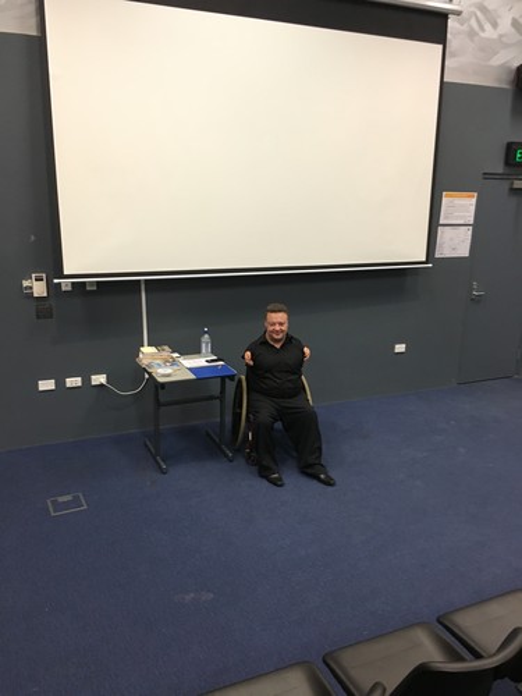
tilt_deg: -15.5
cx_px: 261
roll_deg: -0.7
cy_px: 348
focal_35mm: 29
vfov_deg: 61.7
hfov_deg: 48.2
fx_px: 583
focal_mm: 4.15
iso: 200
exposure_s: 1/33
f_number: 2.2
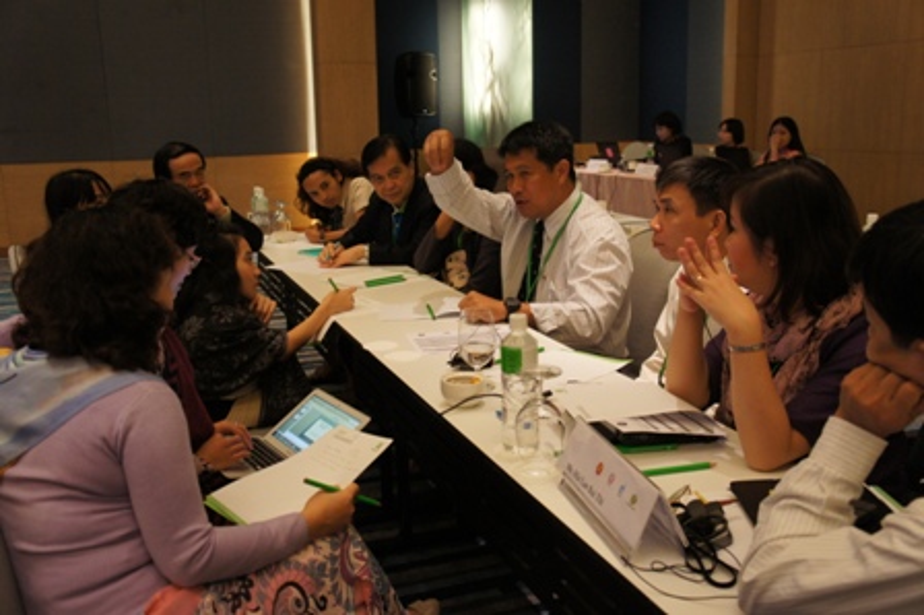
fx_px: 846
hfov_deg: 57.3
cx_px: 462
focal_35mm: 33
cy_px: 308
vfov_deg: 39.9
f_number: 4
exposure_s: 1/40
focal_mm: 22
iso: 800
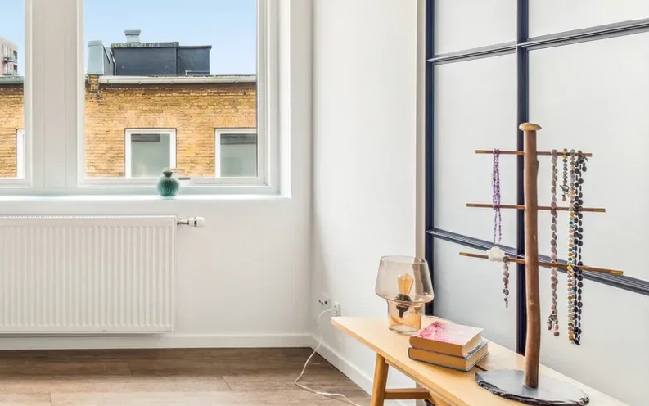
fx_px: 655
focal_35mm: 37
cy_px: 142
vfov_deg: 34.2
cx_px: 42
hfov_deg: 46.5
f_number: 8
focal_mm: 12
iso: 500
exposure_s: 1/5
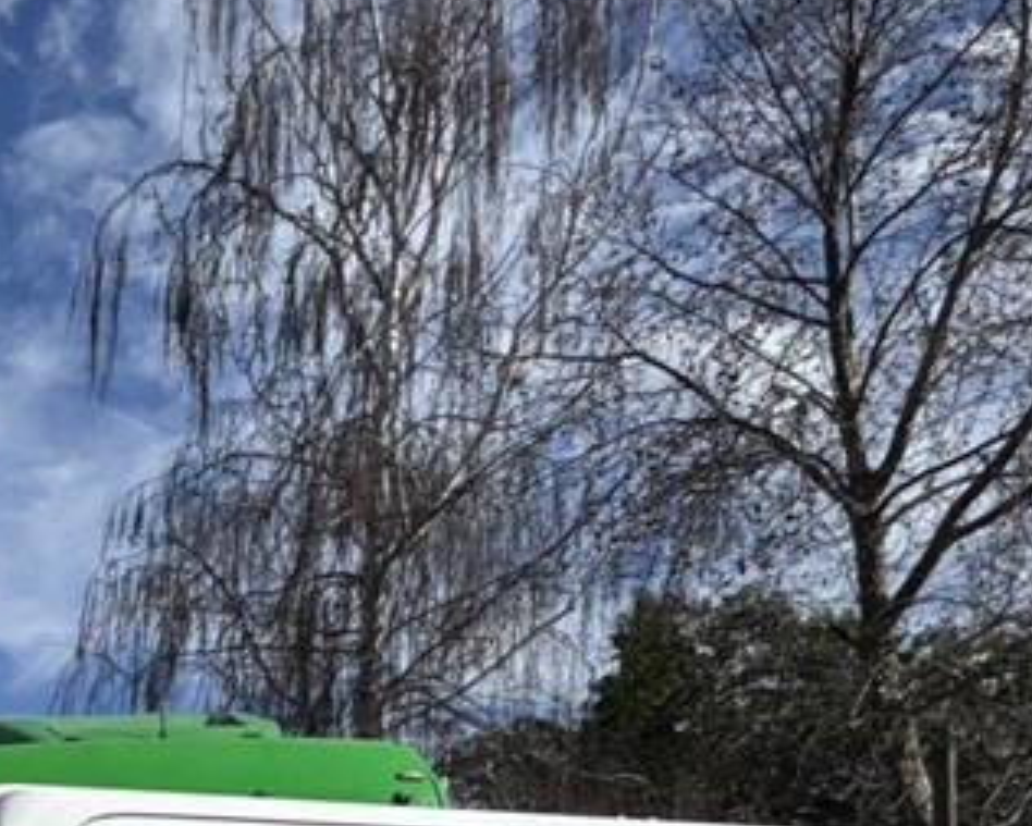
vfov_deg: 21.9
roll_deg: +0.3
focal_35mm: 59
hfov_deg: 24.6
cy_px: 1201
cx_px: -527
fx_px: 1803
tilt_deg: -1.4
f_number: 2.2
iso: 32
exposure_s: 1/3906
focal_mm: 2.22
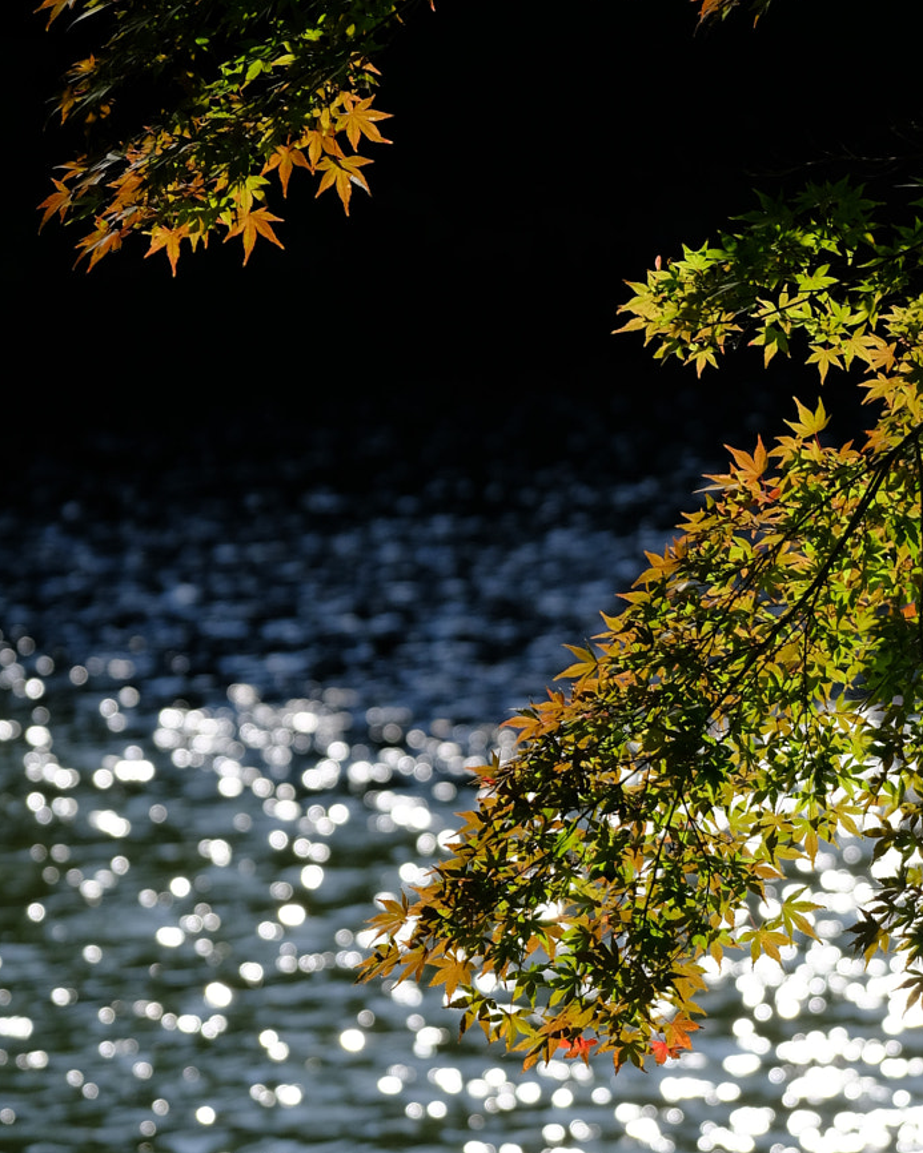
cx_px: 681
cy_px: 619
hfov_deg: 8.5
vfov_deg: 10.6
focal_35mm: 182
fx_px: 6214
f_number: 4
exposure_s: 1/2000
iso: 400
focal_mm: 70
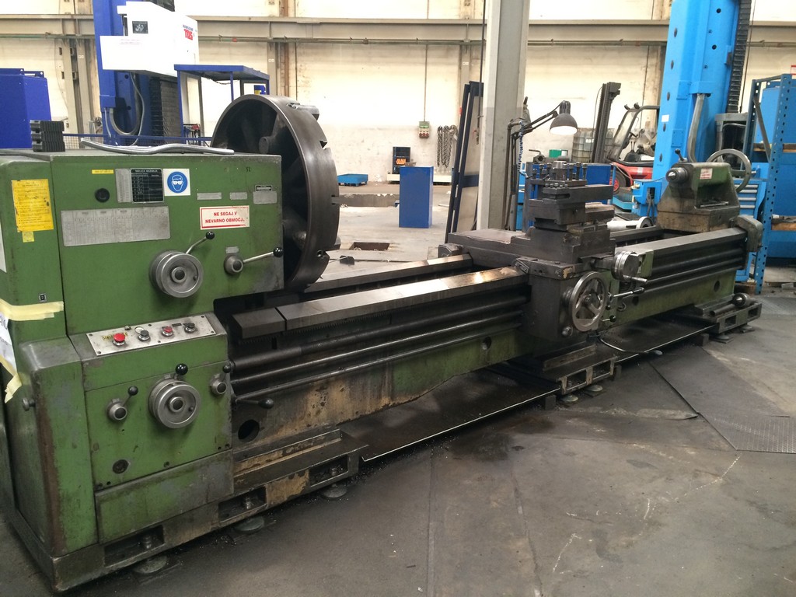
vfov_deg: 48.2
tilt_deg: -12.8
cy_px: 298
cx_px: 398
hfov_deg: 61.7
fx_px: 667
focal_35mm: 29
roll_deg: -1.7
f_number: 2.2
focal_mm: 4.15
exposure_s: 1/30
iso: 160
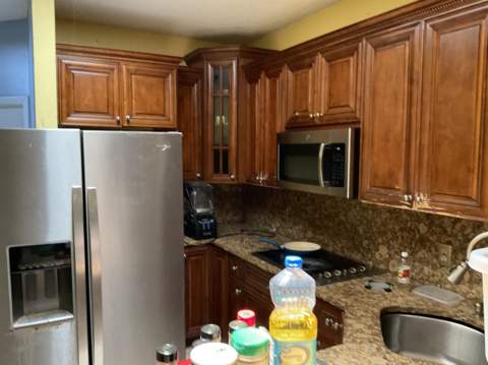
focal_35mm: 29
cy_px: 182
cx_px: 244
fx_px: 408
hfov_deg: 61.7
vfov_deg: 48.2
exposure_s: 1/42
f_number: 1.8
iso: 320
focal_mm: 3
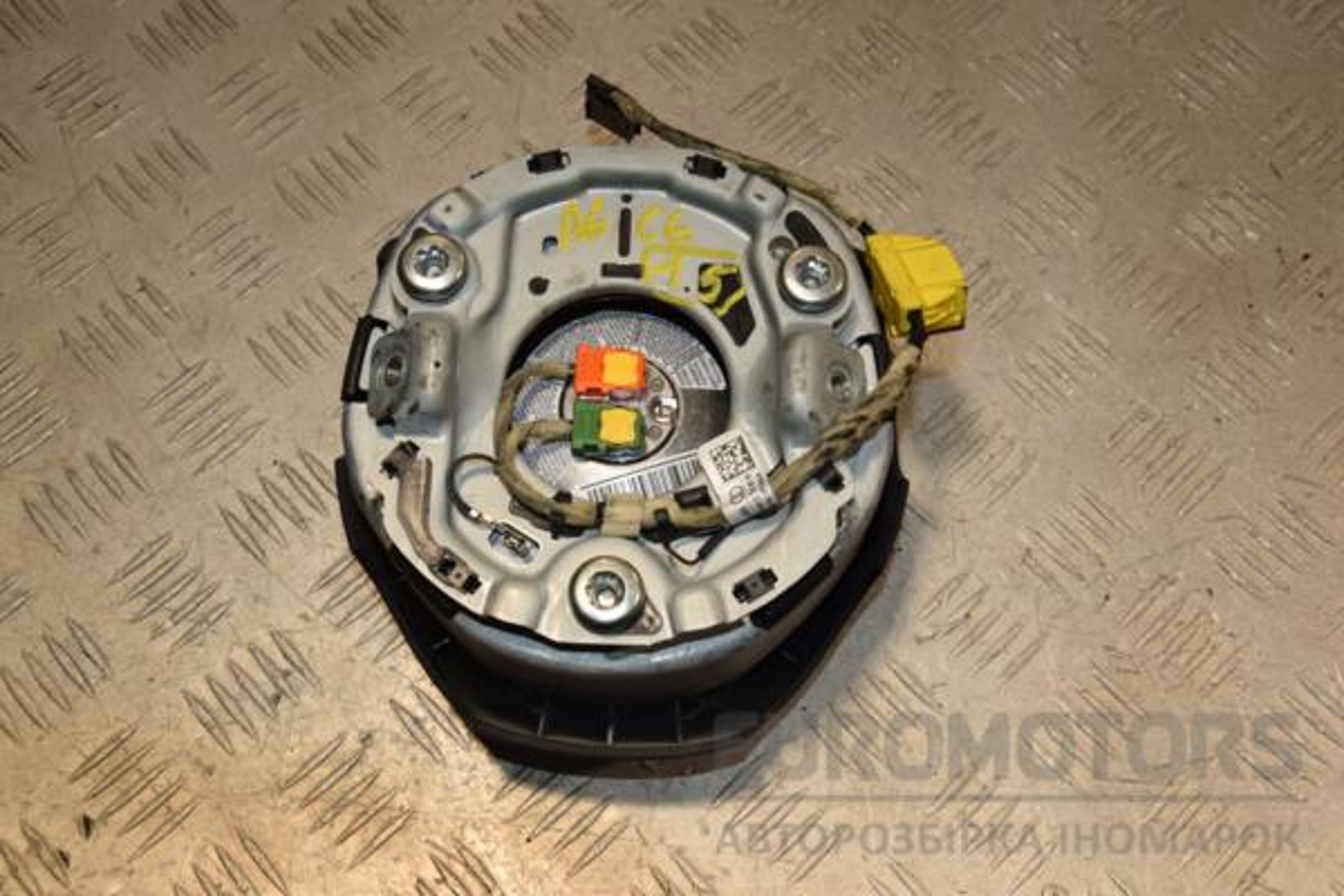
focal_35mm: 39
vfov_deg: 34.2
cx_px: 672
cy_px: 448
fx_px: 1456
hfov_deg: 49.6
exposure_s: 1/200
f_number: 9
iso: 800
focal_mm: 26
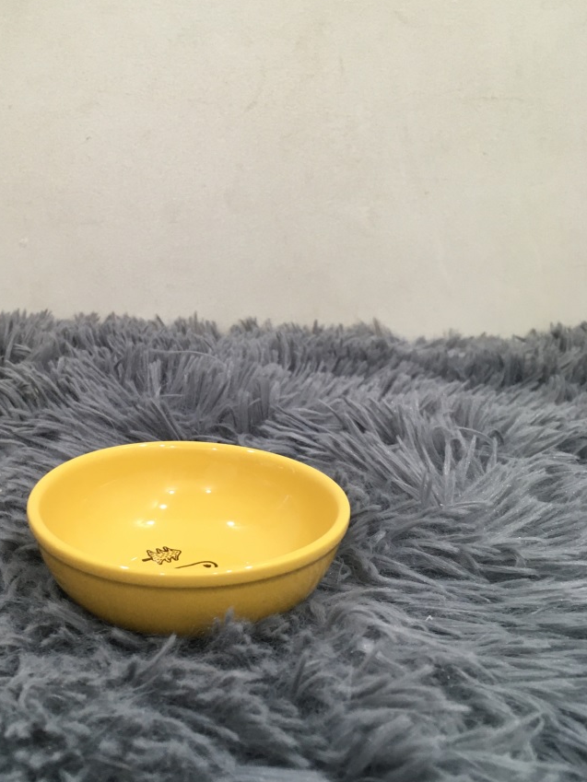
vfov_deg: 45.7
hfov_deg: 34.7
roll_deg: -0.7
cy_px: 340
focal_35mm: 41
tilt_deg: -14.6
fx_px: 927
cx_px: 183
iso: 125
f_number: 2.2
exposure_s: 1/33
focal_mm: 4.15
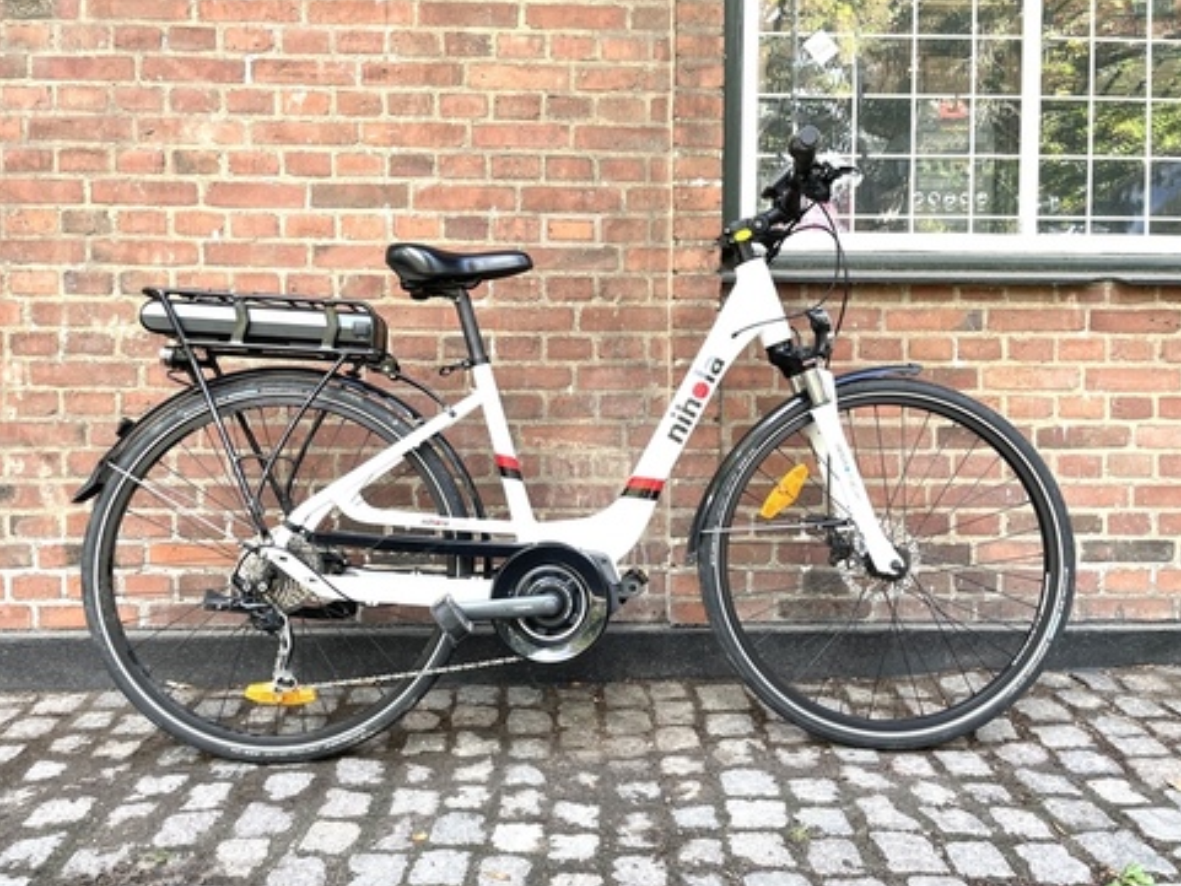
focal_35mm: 27
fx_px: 921
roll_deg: +0.1
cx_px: 572
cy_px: 455
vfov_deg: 51.4
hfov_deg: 65.3
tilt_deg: -2.7
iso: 40
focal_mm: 4.2
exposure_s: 1/121
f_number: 1.6
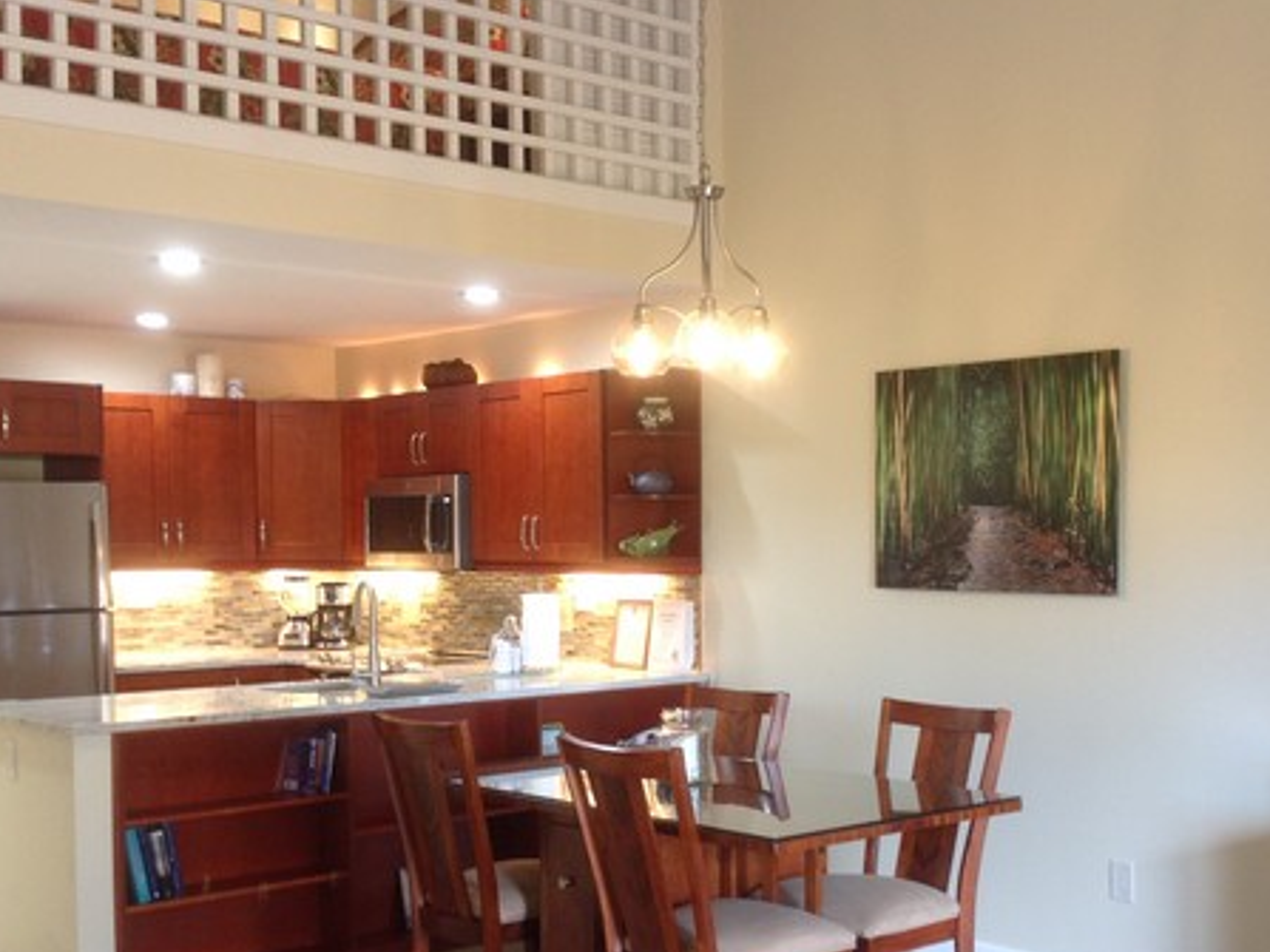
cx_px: 747
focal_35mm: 50
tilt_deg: -0.3
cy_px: 605
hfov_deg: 38.1
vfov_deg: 29.0
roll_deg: +2.1
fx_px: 1834
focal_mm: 4.28
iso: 64
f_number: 2.4
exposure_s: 1/15
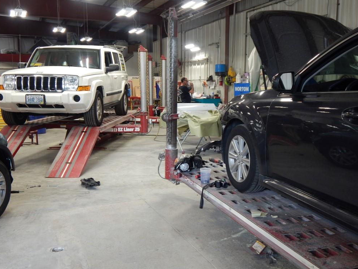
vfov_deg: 40.7
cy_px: 137
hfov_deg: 52.6
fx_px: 362
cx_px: 180
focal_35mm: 35
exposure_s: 1/30
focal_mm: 6.1
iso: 180
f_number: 3.3
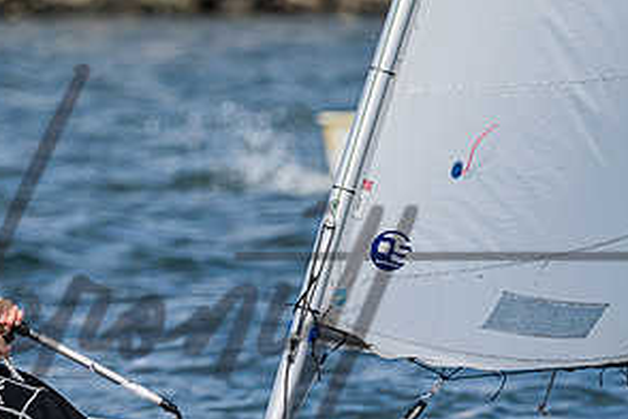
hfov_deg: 2.3
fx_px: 15524
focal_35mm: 890
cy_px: 411
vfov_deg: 1.5
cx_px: -45
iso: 320
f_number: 8
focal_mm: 360
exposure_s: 1/1000
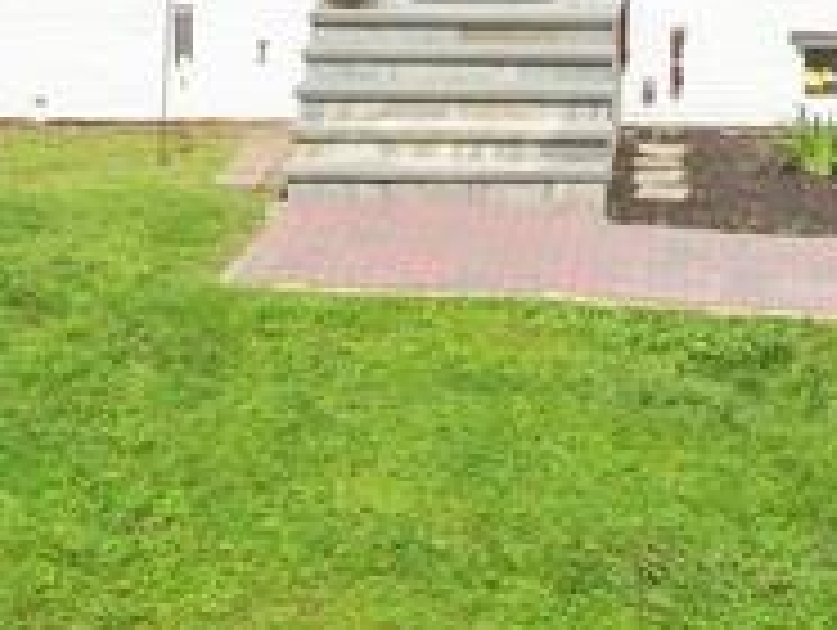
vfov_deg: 11.7
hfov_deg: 16.4
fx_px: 2905
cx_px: 536
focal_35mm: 120
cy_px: -367
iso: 100
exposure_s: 1/50
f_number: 3.5
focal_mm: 10.26
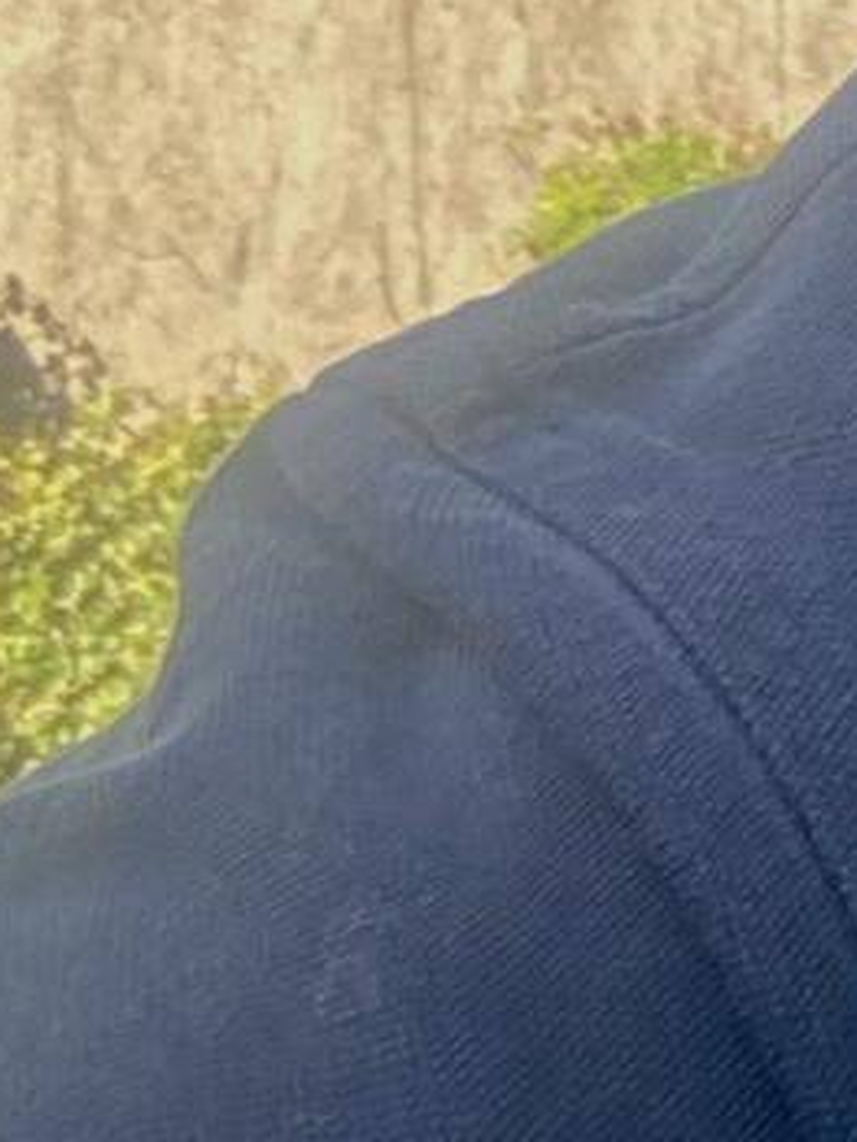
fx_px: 5806
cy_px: -1764
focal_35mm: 176
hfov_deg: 7.5
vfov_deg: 9.7
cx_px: 2443
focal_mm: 2.71
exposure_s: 1/212
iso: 25
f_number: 2.2
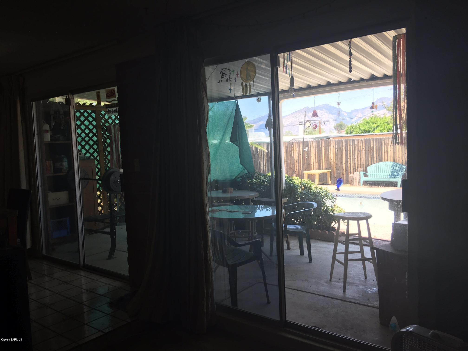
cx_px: 234
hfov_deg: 61.7
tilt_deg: -4.4
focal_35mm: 29
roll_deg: +2.9
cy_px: 176
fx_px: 392
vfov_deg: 48.2
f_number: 2.2
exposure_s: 1/202
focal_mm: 4.15
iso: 25
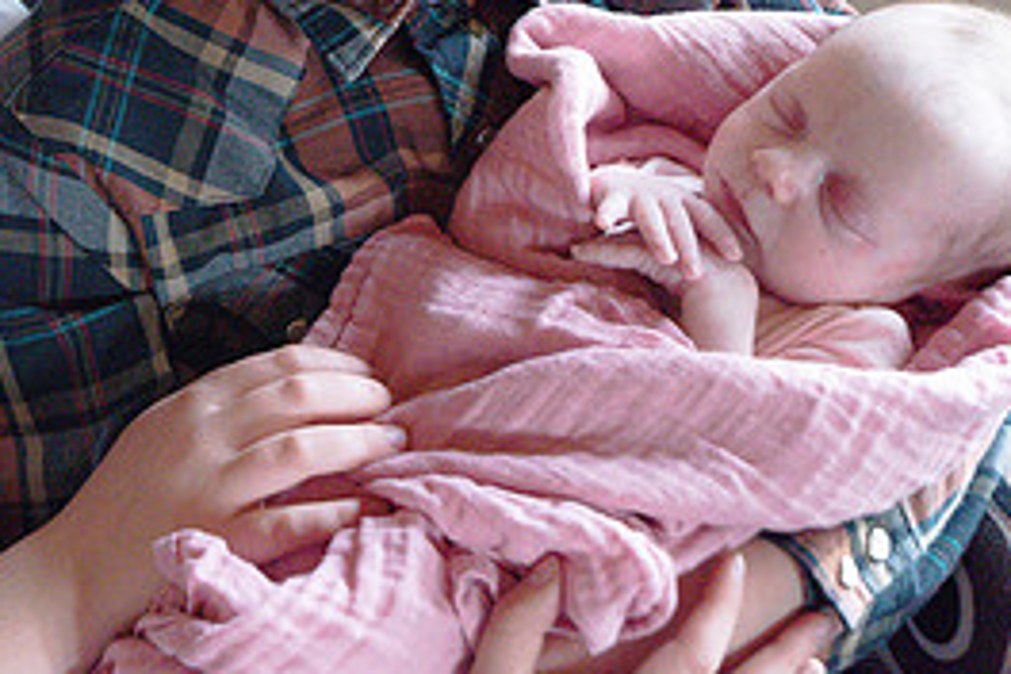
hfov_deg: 20.5
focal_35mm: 99
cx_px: 303
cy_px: -52
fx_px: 2780
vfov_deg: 13.6
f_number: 4.5
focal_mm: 45
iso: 8000
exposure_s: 1/160
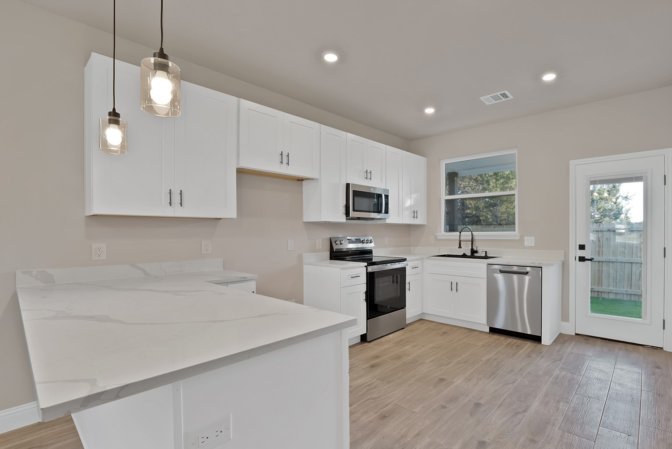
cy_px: 240
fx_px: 299
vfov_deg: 73.8
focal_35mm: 16
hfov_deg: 96.3
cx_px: 372
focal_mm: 12
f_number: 9
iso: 640
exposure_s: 1/5
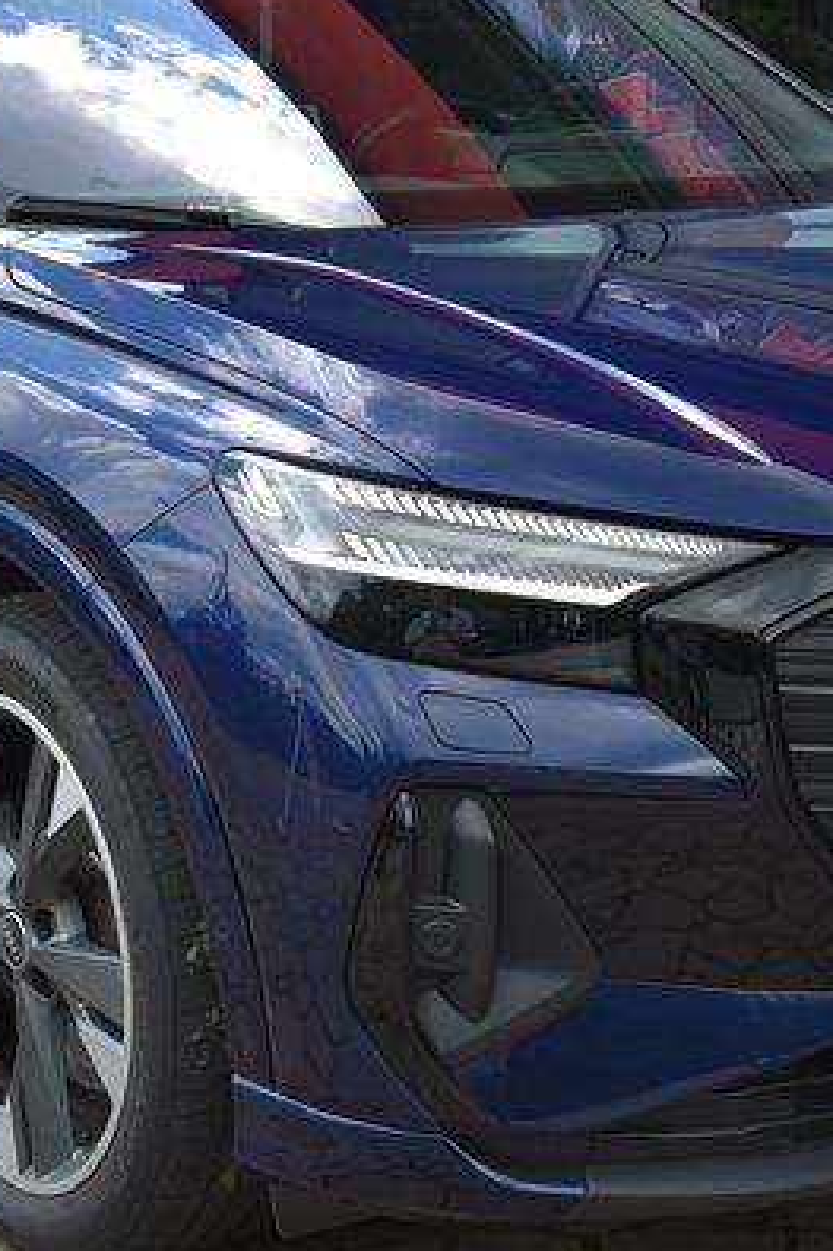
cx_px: 358
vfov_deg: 24.5
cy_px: 564
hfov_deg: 16.4
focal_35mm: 83
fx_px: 2883
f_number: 8
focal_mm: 32
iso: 500
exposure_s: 1/250
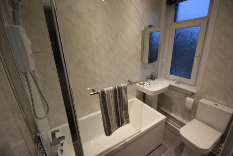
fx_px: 97
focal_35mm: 15
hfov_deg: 100.4
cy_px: 78
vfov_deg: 77.4
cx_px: 116
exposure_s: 1/80
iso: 400
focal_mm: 10
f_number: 4
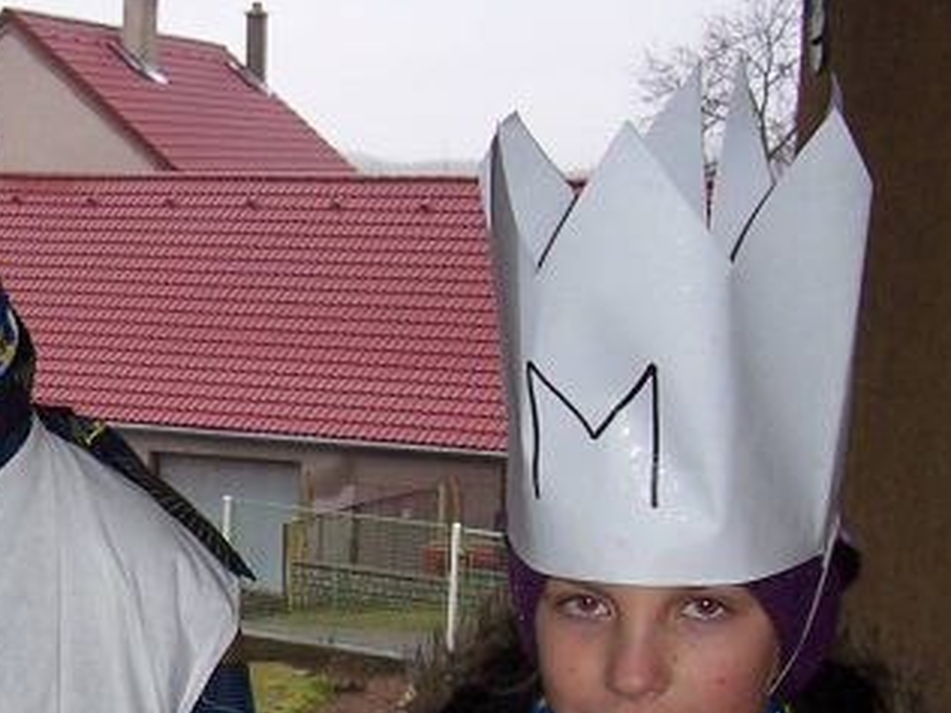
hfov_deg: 21.9
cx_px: -21
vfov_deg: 16.8
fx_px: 2363
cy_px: 728
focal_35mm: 86
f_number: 2.7
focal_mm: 5.6
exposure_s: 1/60
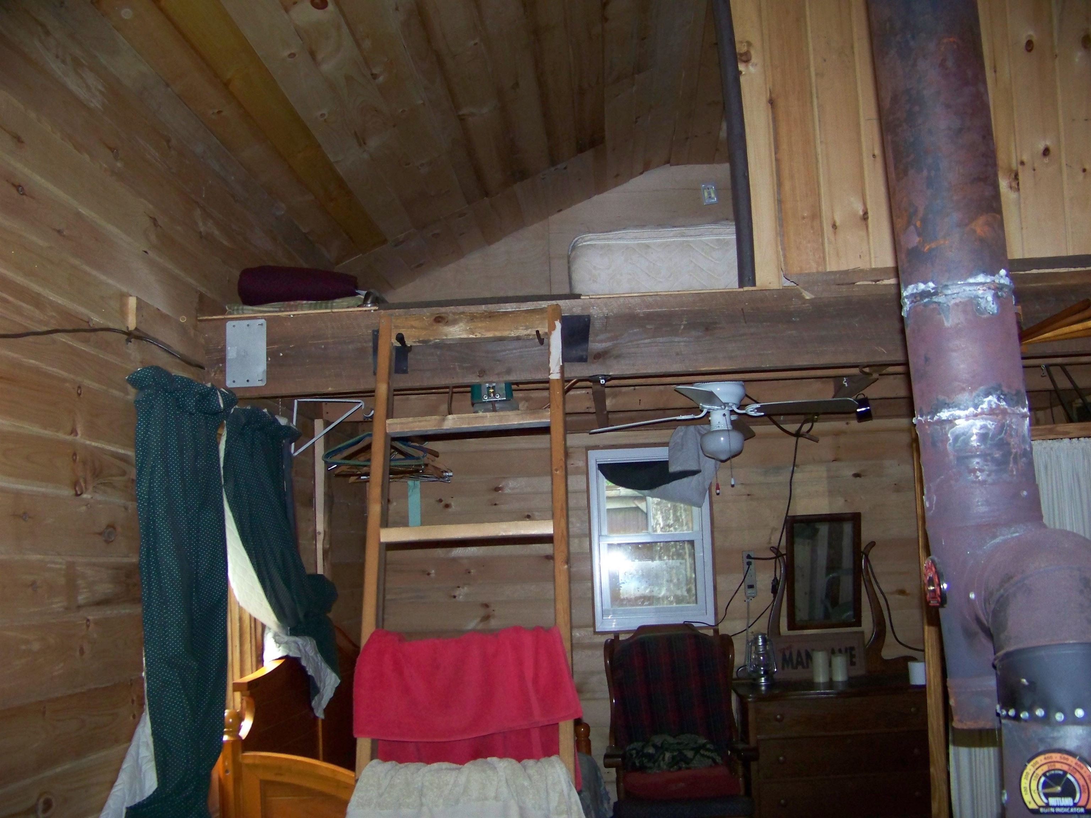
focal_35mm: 36
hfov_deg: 51.4
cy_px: 409
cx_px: 546
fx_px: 1135
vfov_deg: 39.7
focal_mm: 5.85
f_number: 2.8
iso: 200
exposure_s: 1/30
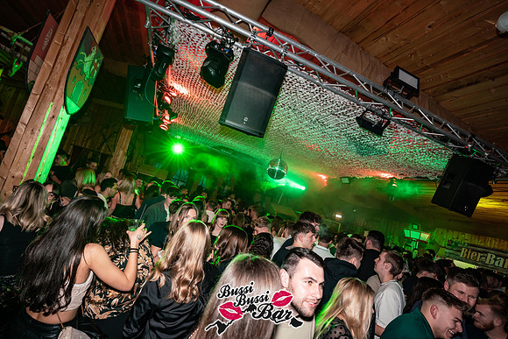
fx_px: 268
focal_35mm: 19
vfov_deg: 64.6
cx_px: 254
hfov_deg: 86.9
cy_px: 170
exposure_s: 1/60
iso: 1600
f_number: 4.5
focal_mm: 19
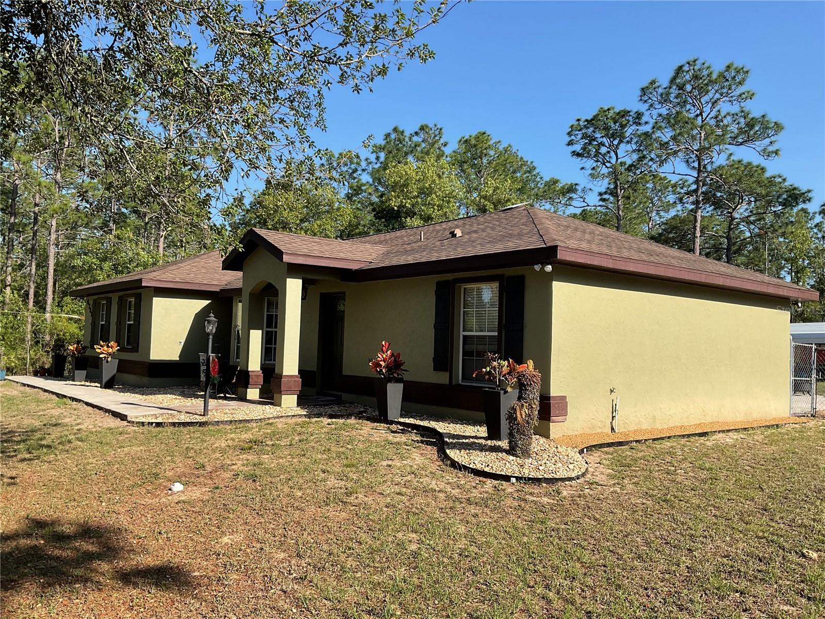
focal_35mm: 29
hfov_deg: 61.7
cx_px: 412
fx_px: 691
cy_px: 310
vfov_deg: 48.2
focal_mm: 3
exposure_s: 1/1311
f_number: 1.8
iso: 16
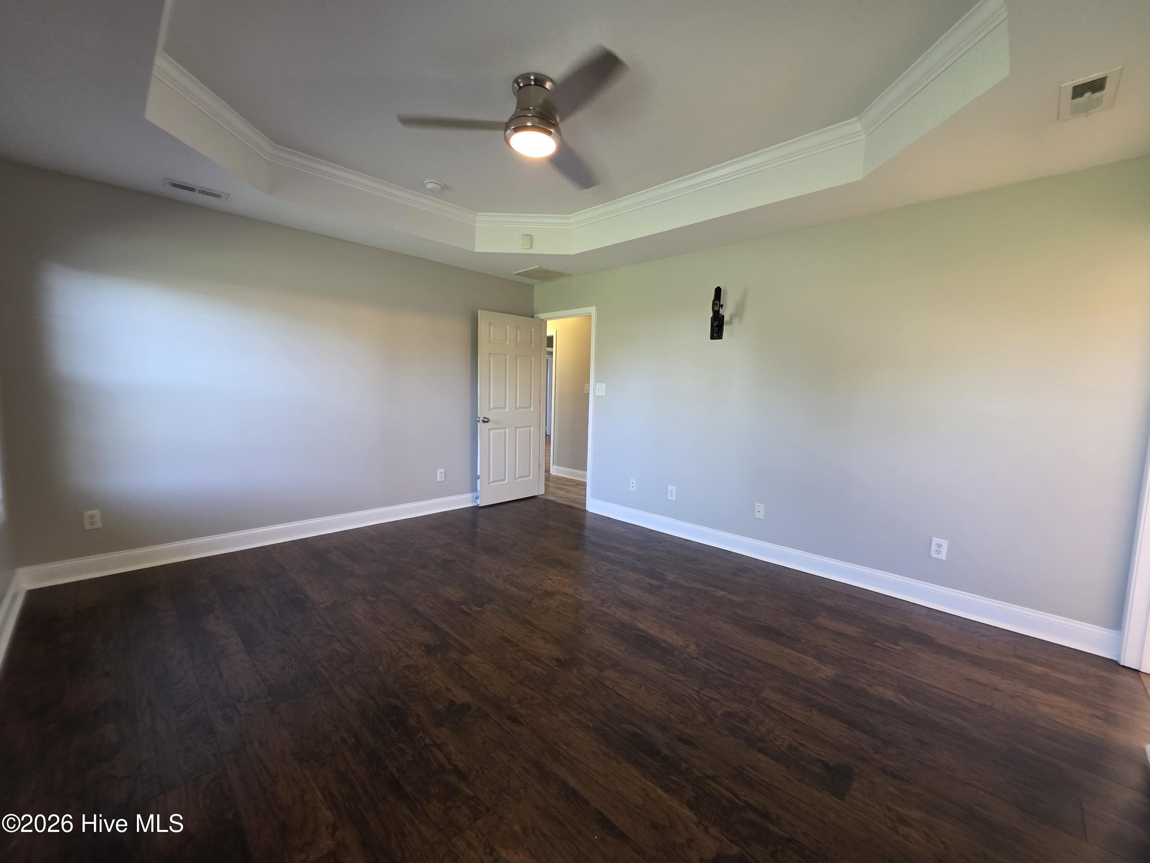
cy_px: 432
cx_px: 575
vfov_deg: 89.9
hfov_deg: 106.2
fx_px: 432
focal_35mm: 13
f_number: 1.9
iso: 200
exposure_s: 1/60
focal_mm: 2.2
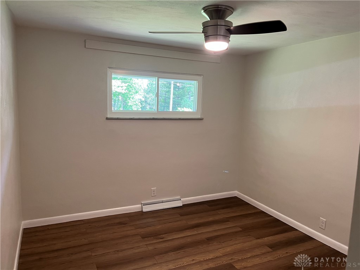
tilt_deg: -6.1
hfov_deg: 67.3
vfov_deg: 53.1
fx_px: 270
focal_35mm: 26
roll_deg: -1.8
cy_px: 135
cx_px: 180
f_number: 1.6
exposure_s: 1/60
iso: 100
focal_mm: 5.1
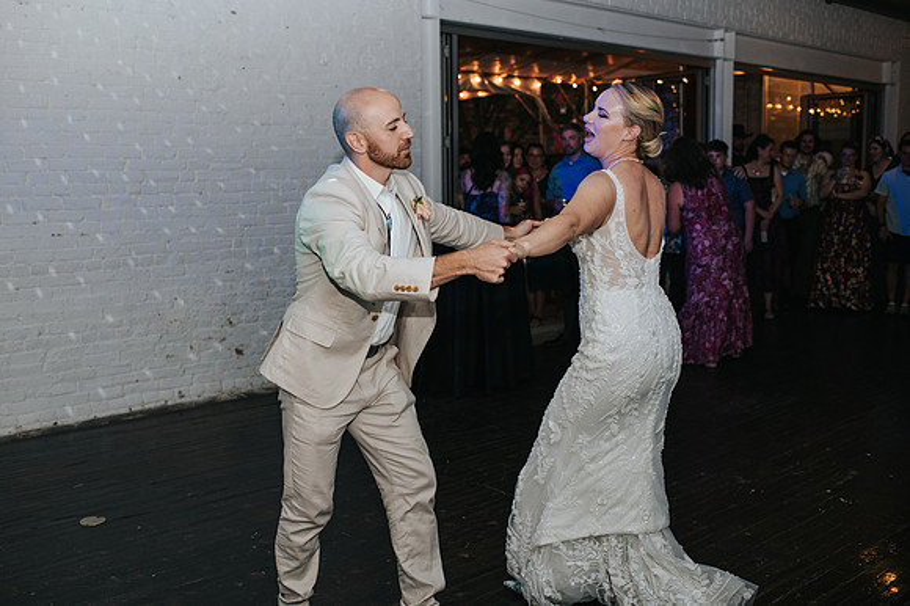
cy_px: 314
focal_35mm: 38
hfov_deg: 50.9
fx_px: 955
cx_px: 419
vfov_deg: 35.2
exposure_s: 1/200
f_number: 2.8
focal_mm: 35
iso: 1000
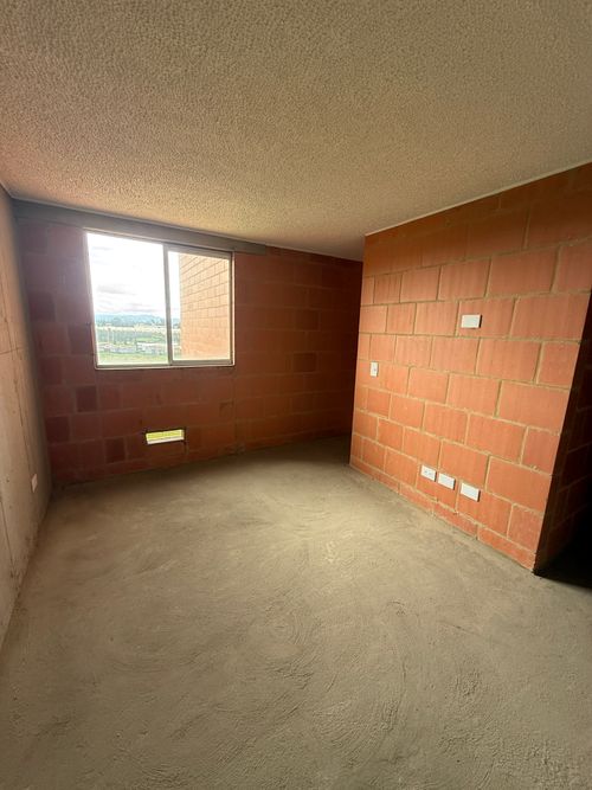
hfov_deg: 85.7
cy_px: 395
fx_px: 319
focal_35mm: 14
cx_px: 296
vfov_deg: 102.1
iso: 160
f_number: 2.2
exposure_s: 1/99
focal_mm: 2.22
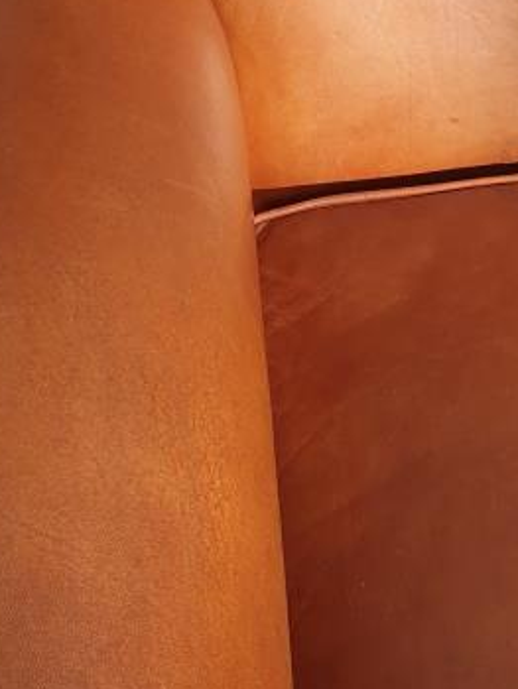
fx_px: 1515
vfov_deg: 25.5
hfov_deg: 18.2
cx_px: 664
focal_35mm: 76
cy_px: 226
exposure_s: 1/675
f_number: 2.4
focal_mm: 4.3
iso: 50
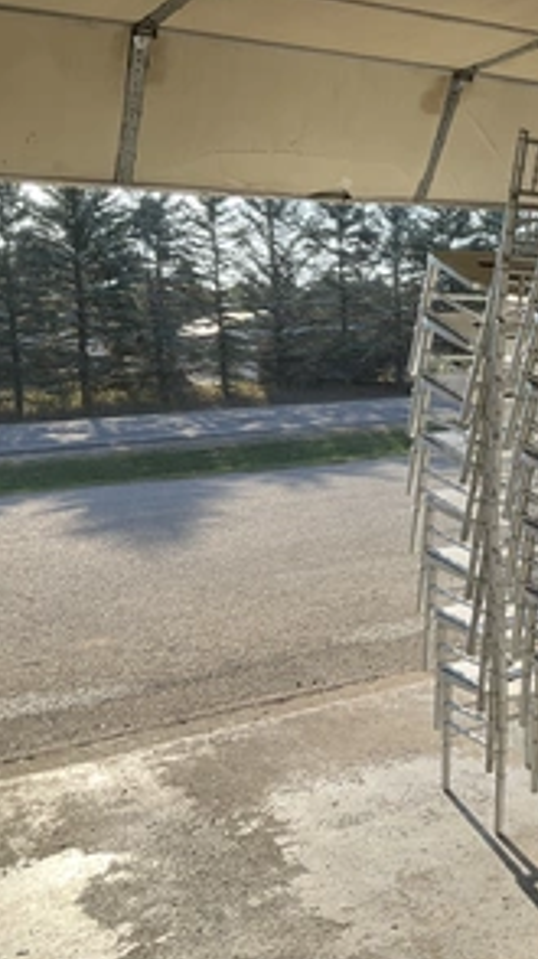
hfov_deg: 25.7
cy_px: 480
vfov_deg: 47.4
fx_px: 1092
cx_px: 587
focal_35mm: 43
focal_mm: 3
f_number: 1.8
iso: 25
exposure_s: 1/562
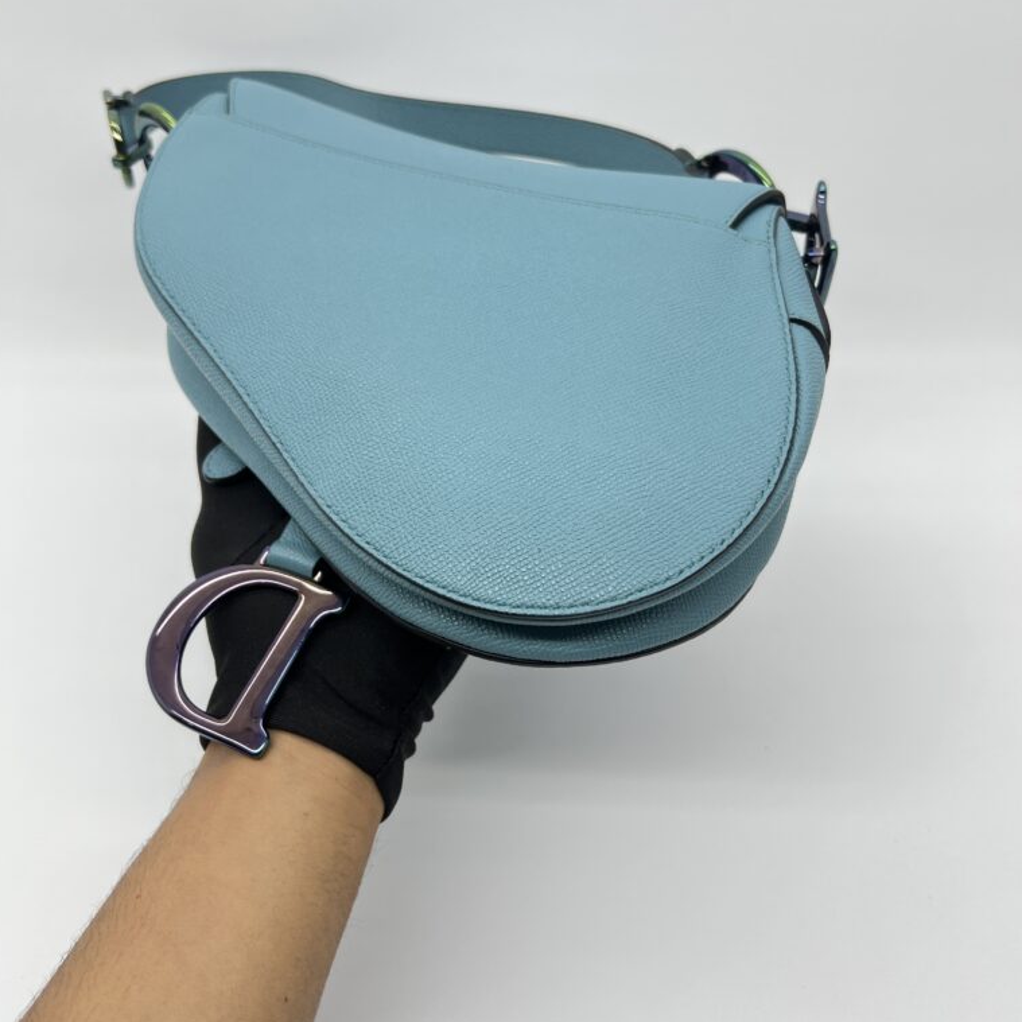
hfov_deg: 52.5
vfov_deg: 52.5
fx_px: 1035
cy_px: 466
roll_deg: +1.2
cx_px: 508
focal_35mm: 31
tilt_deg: -37.7
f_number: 1.5
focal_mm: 5.7
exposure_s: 1/100
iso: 40
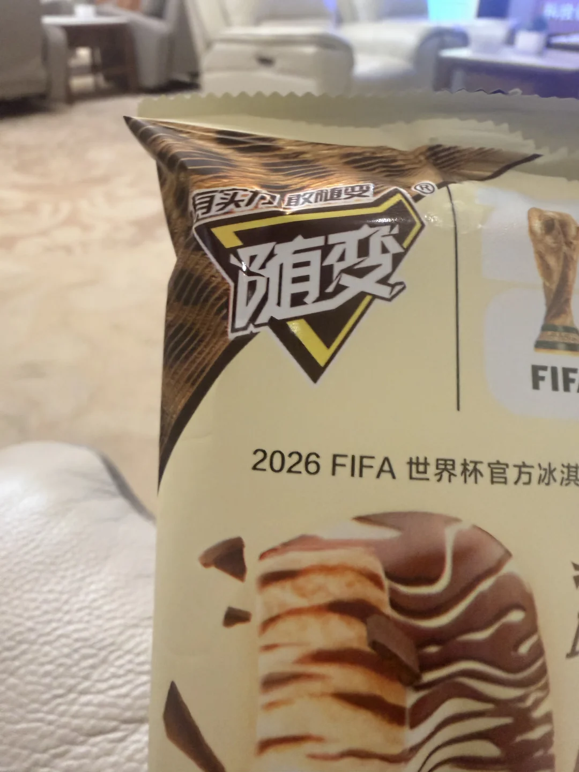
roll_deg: -1.6
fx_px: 535
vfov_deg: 71.6
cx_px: 290
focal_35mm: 24
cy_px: 386
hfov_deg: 56.8
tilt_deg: -28.5
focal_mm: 2.22
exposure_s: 1/50
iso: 320
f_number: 2.2
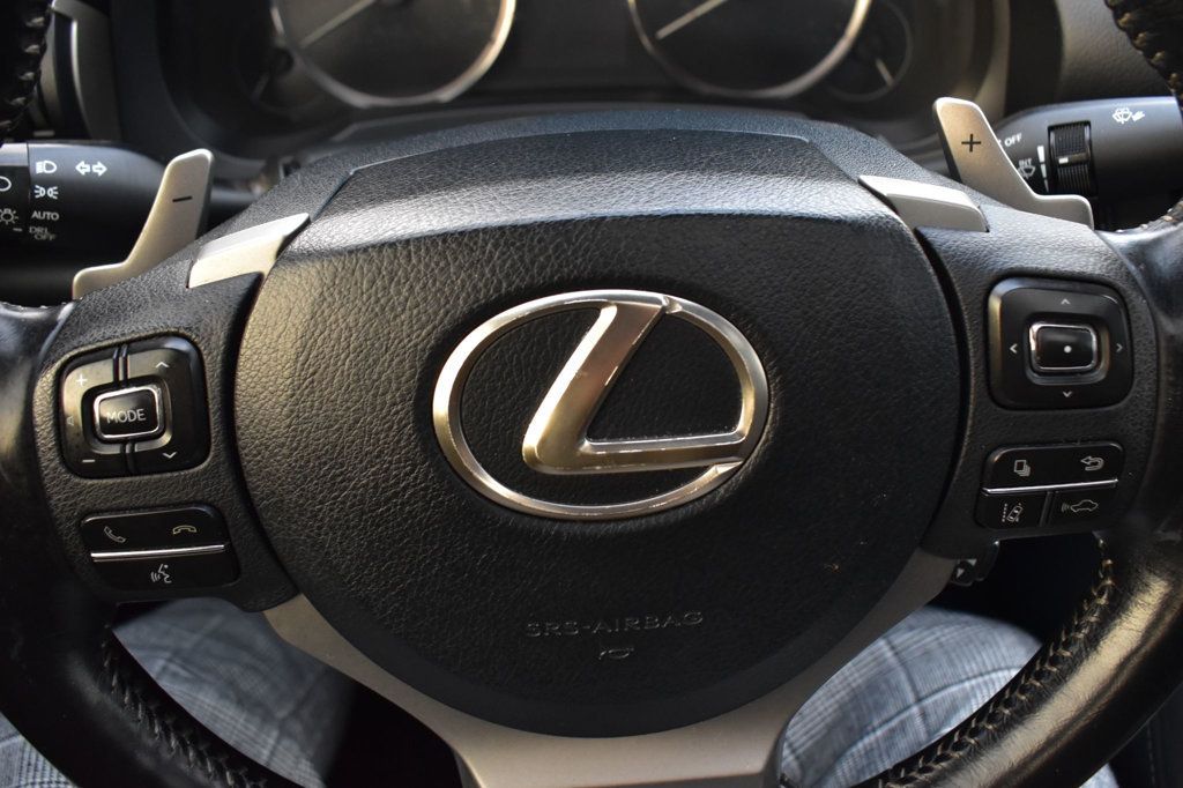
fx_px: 1084
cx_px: 592
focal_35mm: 33
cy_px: 394
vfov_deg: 39.9
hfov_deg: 57.2
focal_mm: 22
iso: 1600
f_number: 5.6
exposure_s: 1/15
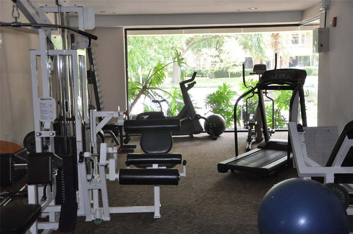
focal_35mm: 48
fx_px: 470
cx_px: 176
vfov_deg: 28.0
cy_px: 117
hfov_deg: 41.2
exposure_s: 1/100
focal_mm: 32
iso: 800
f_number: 4.2
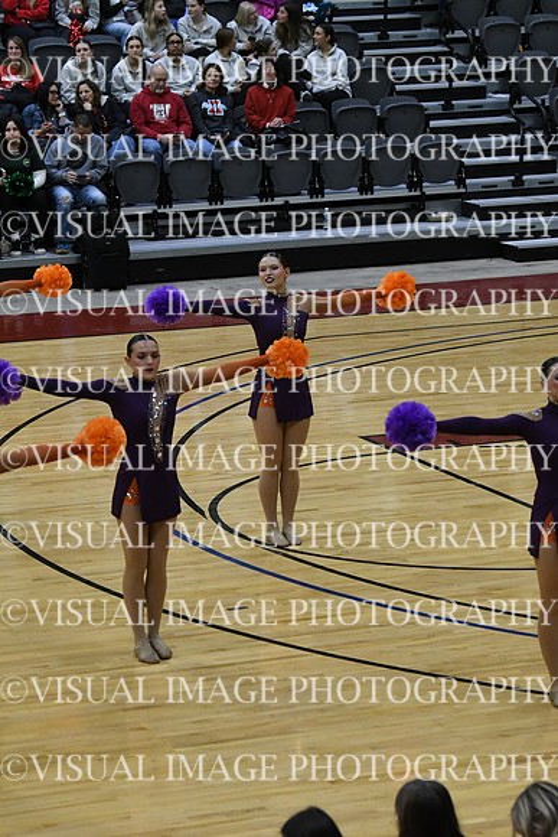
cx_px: 279
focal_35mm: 142
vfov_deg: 14.4
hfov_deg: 9.7
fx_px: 3299
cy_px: 418
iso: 4000
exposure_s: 1/500
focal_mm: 95
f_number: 4
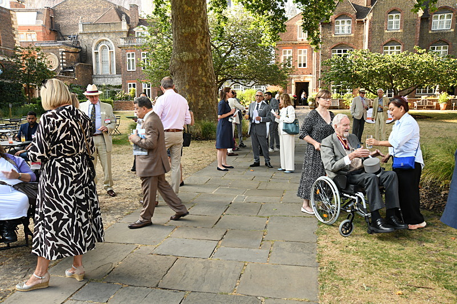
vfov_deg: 43.6
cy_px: 152
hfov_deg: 61.9
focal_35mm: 30
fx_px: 381
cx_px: 228
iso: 400
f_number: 8
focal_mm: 30
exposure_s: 1/50
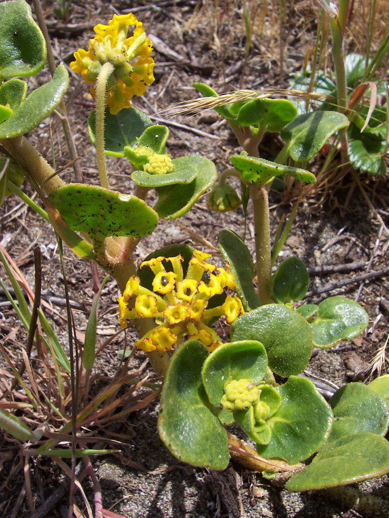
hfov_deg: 37.7
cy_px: 255
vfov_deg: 49.0
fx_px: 569
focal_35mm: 38
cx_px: 197
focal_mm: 5.6
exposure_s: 1/500
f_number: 5.6
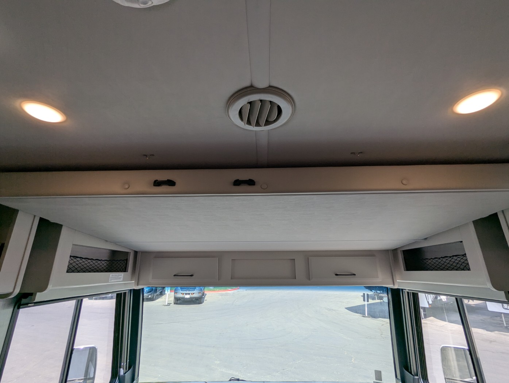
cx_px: 254
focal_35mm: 16
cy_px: 192
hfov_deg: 94.4
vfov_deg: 78.2
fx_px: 236
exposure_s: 1/312
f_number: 2.2
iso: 47
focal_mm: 2.35
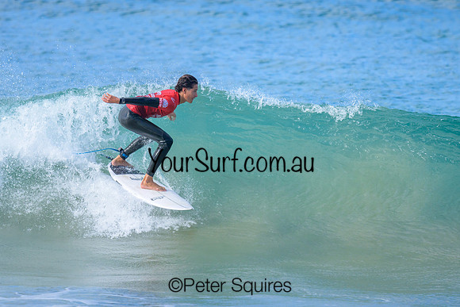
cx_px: 212
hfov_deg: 1.9
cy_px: 96
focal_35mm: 1098
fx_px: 14038
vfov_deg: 1.3
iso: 500
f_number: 6.3
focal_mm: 800
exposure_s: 1/2000
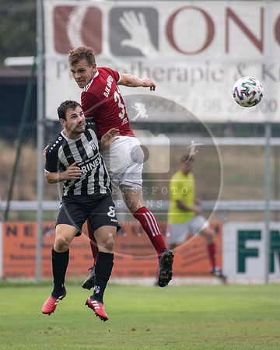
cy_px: 157
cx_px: 131
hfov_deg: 1.9
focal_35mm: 803
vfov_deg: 2.4
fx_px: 8316
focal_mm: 500
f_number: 5.6
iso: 1600
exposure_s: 1/1600
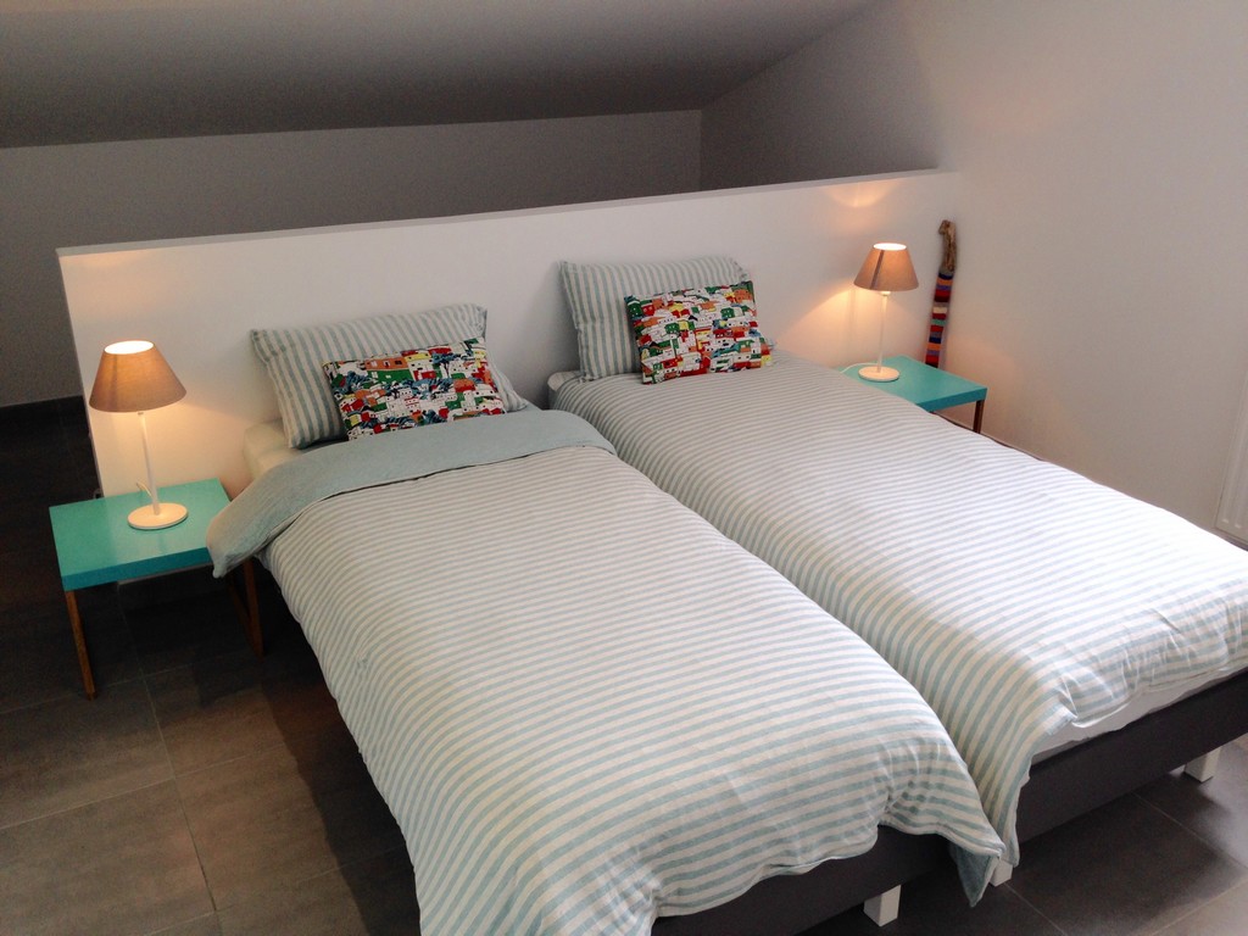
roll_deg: +0.0
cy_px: 468
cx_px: 624
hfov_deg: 55.4
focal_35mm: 33
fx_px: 1190
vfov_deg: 42.9
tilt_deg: -23.6
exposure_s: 1/60
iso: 50
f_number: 2.4
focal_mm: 4.12
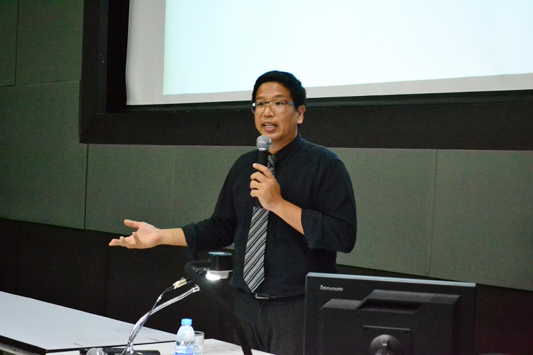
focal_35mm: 68
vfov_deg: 20.2
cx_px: 266
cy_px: 178
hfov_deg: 29.9
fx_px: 999
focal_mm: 45
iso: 6400
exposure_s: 1/20
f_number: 5.3
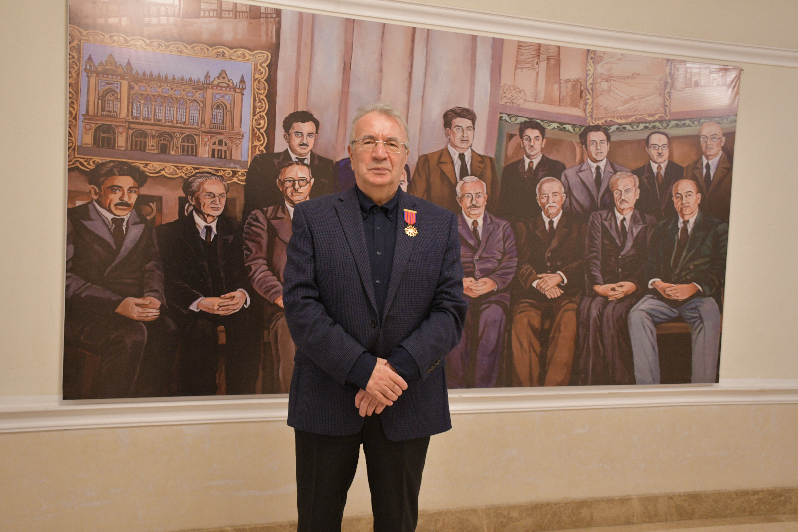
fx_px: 997
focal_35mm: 45
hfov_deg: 43.6
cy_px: 266
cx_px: 399
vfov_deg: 29.9
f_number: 4.2
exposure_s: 1/80
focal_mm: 30
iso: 1000
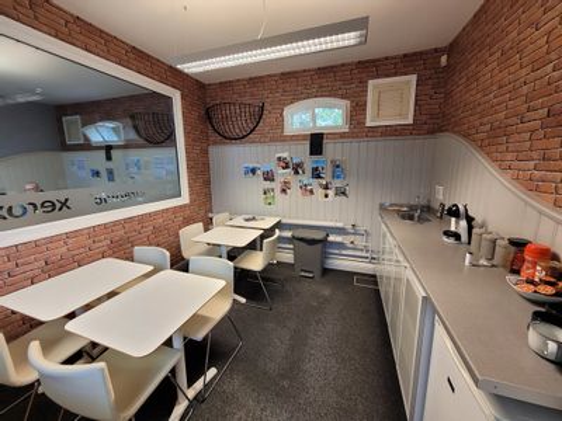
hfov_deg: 106.2
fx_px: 211
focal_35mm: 13
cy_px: 210
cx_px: 281
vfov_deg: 89.9
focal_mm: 1.74
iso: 160
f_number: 2.2
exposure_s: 1/50
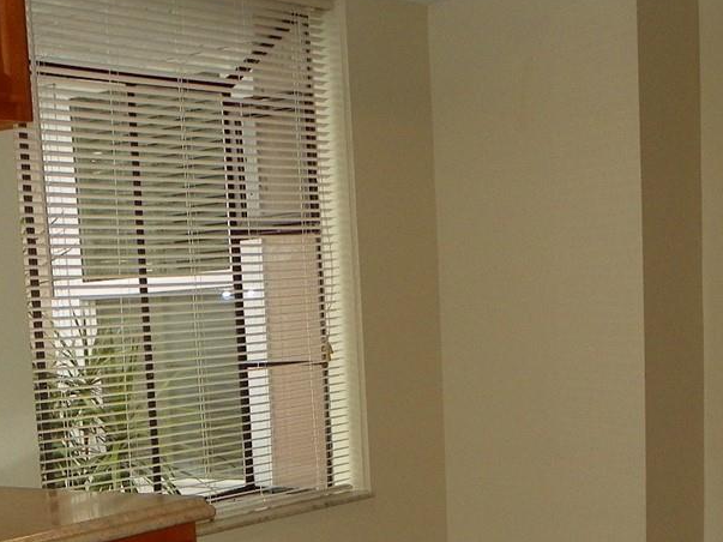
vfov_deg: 20.1
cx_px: 205
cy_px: 630
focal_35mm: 69
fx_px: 1441
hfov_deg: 27.9
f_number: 2.8
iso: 64
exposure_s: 1/125
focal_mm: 4.6
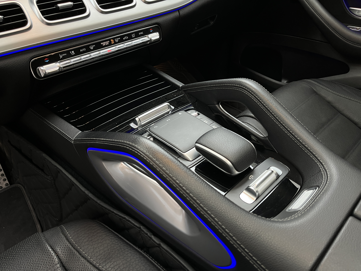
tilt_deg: -40.4
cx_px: 180
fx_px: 271
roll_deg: -4.5
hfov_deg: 67.3
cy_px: 136
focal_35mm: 26
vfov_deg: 53.1
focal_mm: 5.1
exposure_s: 1/70
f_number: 1.6
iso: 100
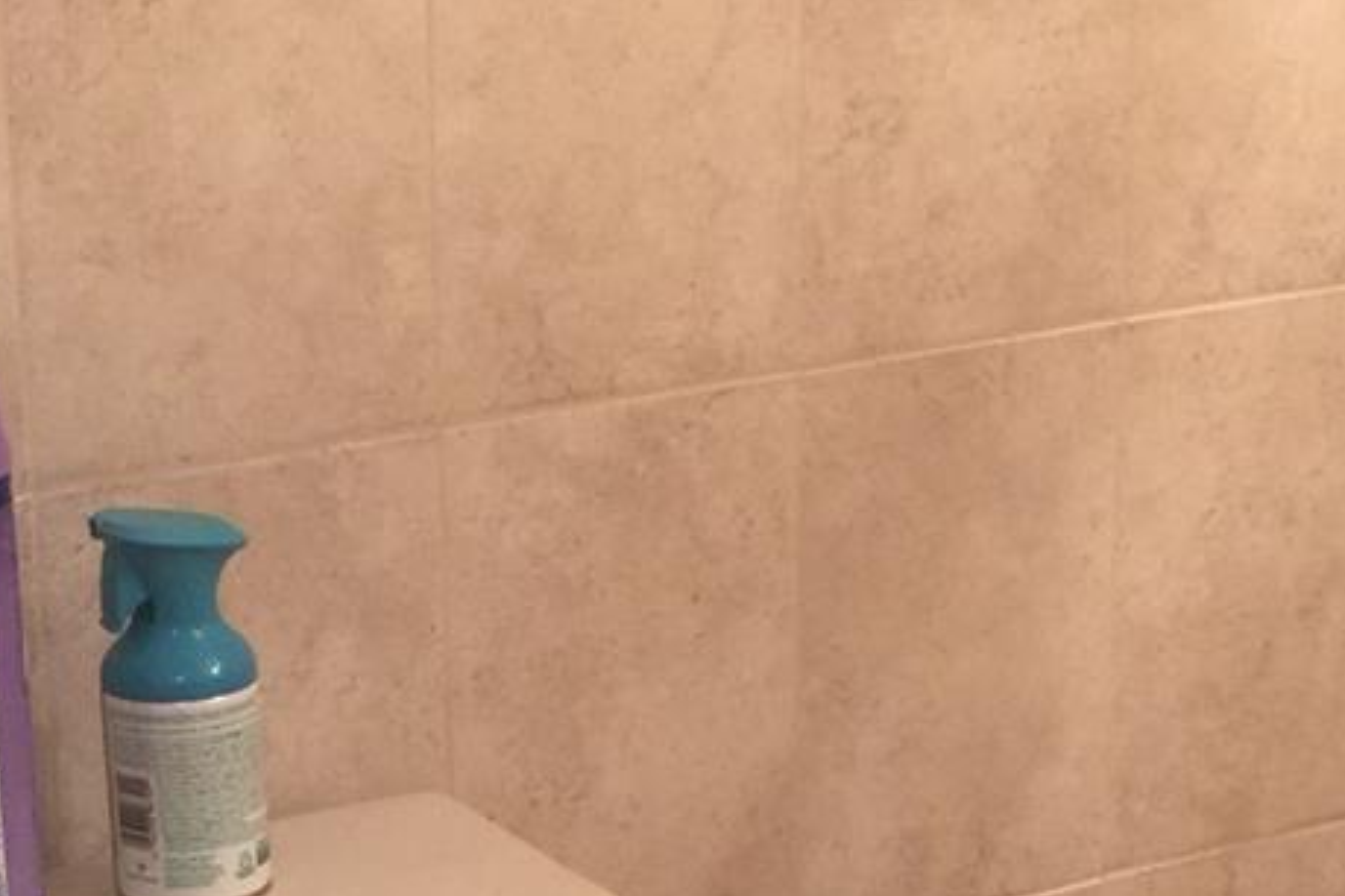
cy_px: 981
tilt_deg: -20.9
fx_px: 3773
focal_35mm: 101
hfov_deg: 20.2
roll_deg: +1.8
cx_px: 571
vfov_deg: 13.3
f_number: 2.2
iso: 40
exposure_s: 1/15
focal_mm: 4.15
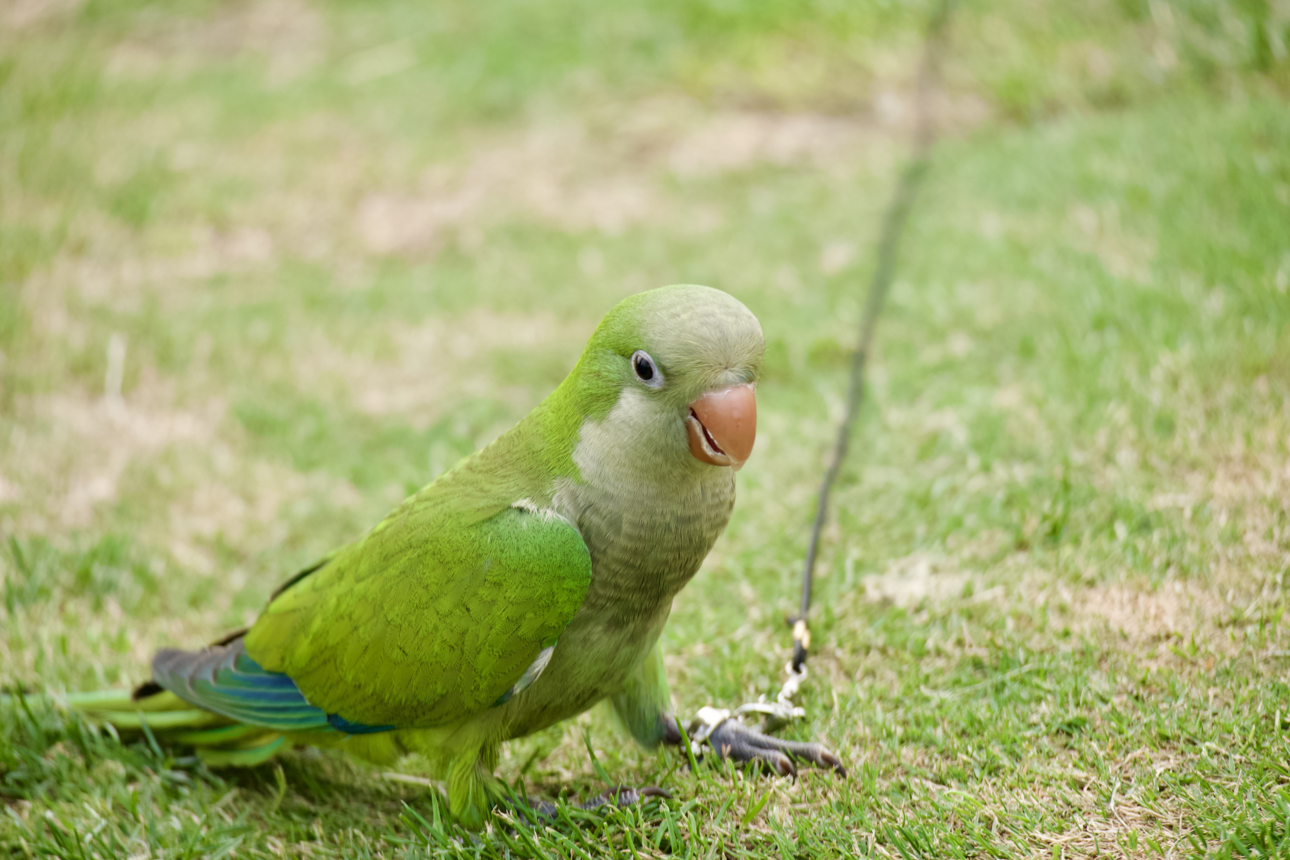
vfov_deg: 4.9
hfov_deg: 7.4
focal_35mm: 279
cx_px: 647
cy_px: 430
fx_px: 9979
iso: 250
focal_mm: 185
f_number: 5.6
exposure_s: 1/100
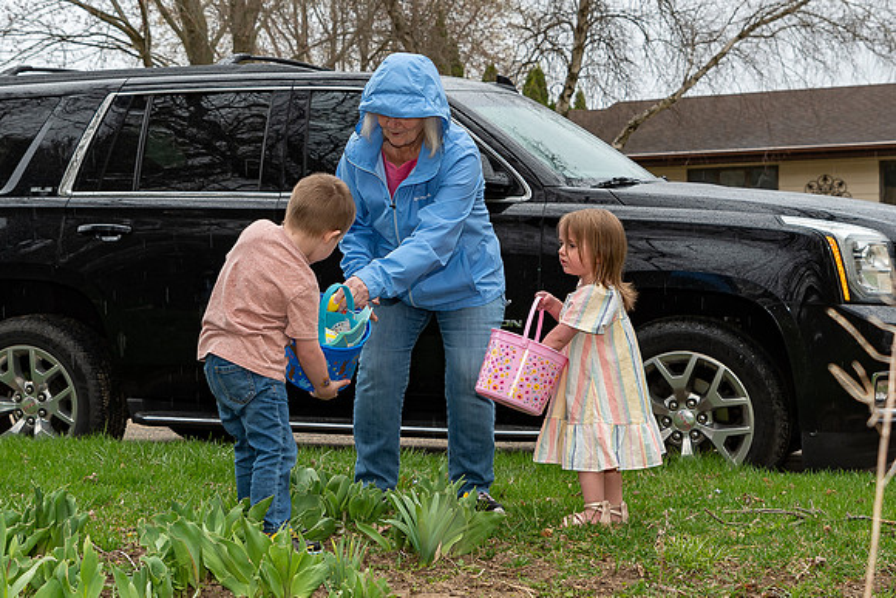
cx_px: 449
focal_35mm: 69
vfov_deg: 19.8
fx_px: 1713
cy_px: 283
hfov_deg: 29.3
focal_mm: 32
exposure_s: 1/200
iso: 125
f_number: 4
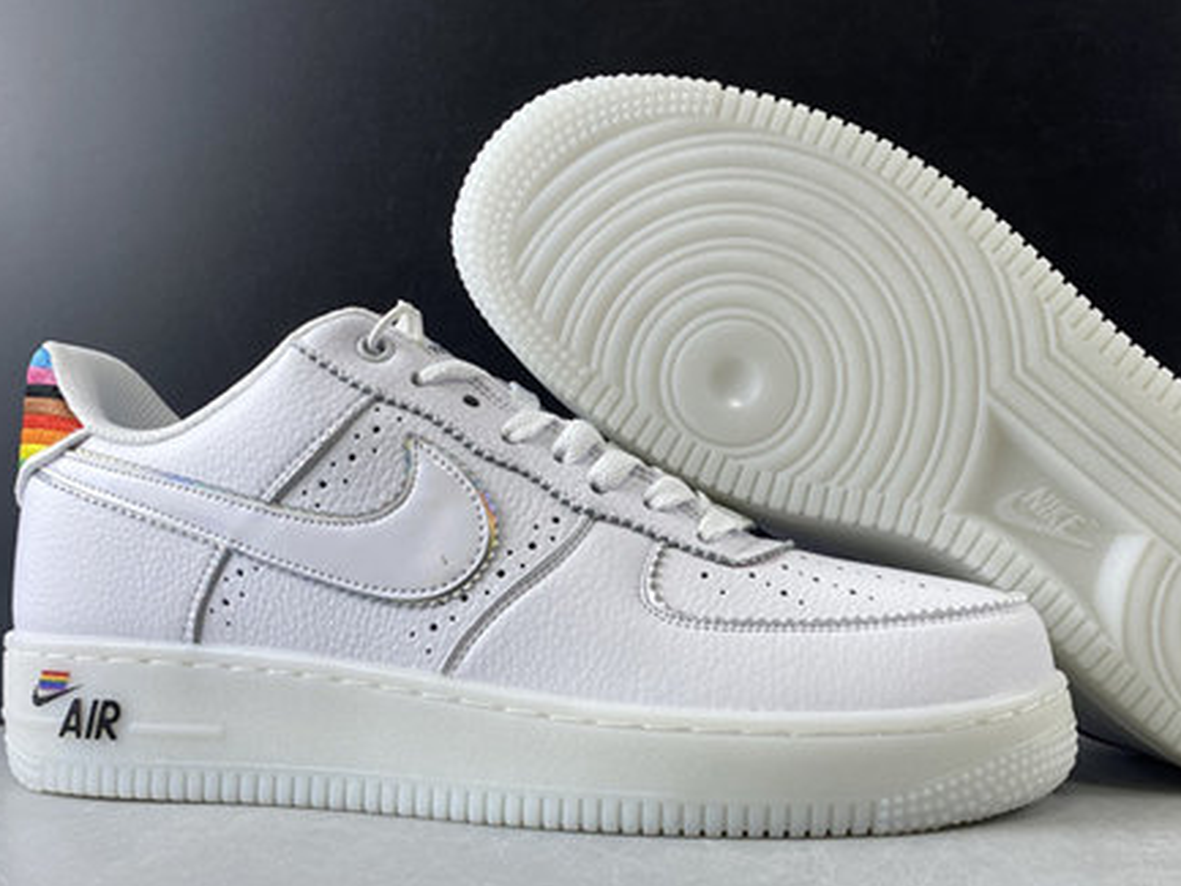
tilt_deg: -0.2
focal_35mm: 42
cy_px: 555
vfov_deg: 34.2
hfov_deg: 44.6
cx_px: 701
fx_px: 1433
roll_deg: +0.7
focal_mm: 4.25
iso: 50
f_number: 1.8
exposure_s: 1/100
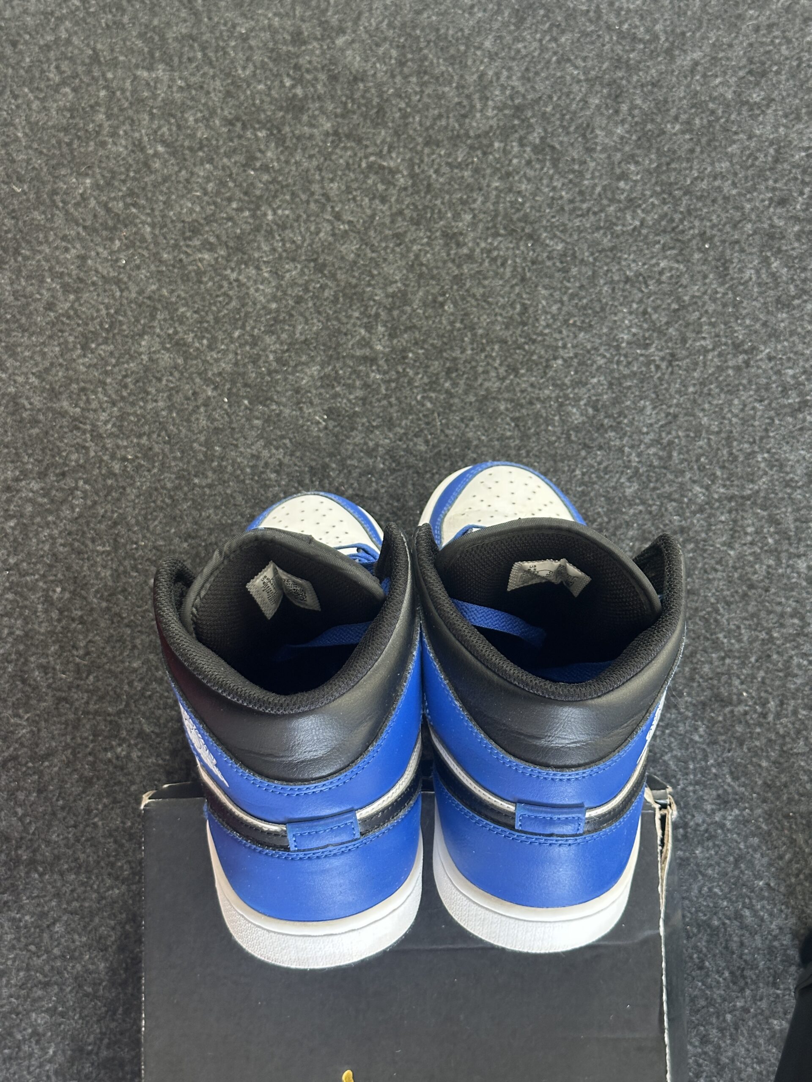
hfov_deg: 30.3
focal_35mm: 48
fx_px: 1501
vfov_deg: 39.7
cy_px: 541
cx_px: 406
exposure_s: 1/33
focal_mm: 6.86
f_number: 1.78
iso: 320
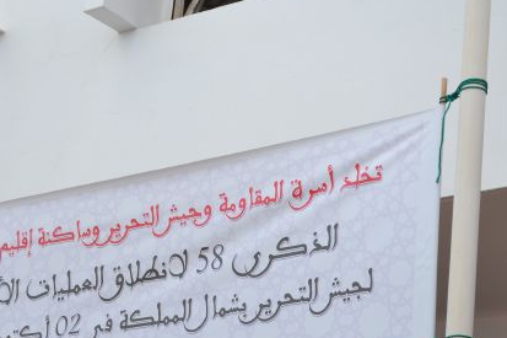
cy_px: 245
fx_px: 1703
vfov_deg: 11.3
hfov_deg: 16.9
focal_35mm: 121
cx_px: 139
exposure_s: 1/200
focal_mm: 52
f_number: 7.1
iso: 100
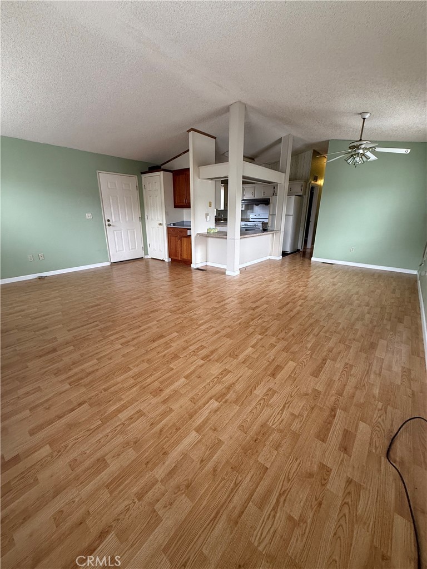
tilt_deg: -16.7
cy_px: 284
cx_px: 214
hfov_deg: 85.7
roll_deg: -0.8
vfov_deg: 102.1
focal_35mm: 14
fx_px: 230
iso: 320
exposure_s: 1/80
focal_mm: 2.22
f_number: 2.2
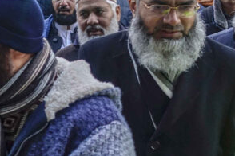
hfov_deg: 20.5
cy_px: 45
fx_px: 607
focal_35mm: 93
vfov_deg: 14.7
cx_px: -44
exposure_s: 1/80
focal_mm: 13.92
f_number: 2.8
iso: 800
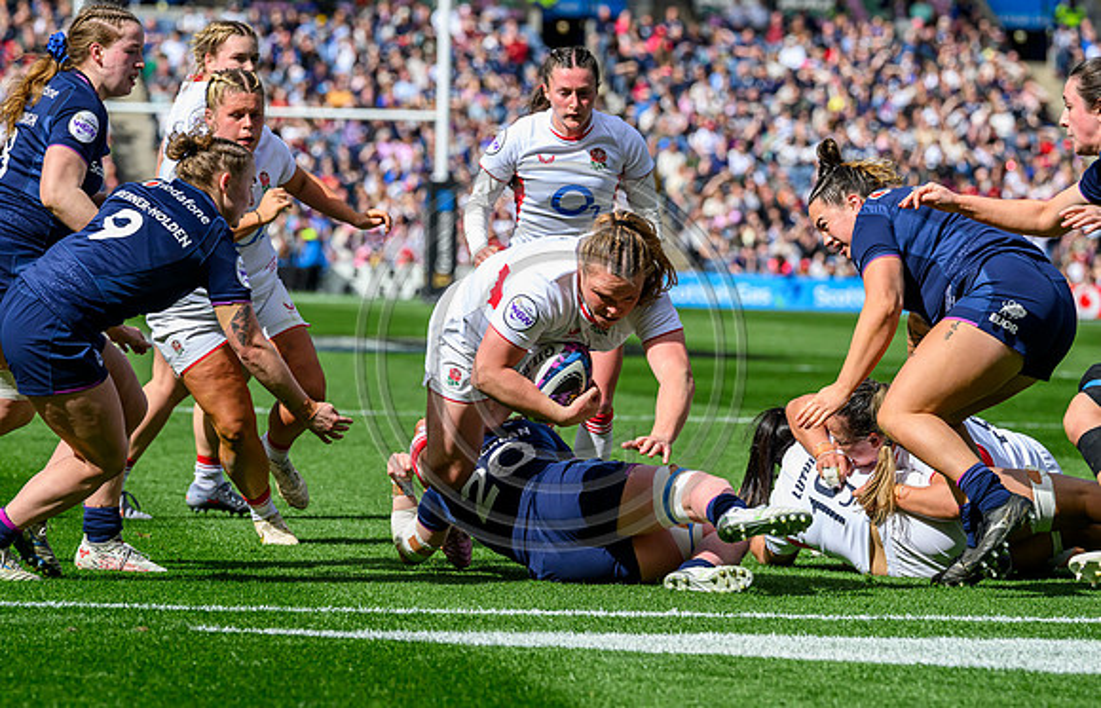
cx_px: 569
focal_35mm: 253
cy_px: 406
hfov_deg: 8.2
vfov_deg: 5.3
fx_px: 7647
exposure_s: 1/3200
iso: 800
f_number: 5.6
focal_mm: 200
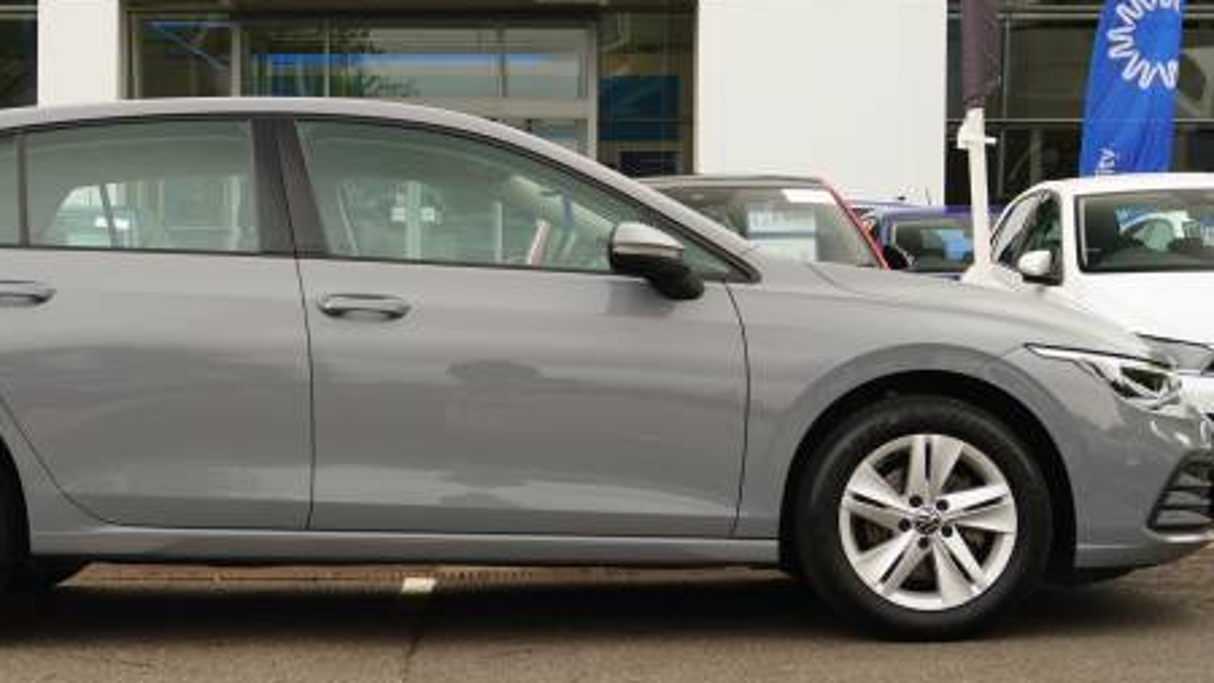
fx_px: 2084
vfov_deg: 18.6
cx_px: 424
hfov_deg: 32.3
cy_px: 283
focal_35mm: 65
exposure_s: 1/80
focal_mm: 29
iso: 100
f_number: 6.3
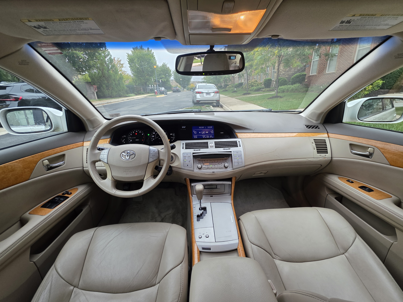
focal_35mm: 13
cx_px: 202
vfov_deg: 89.9
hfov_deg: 106.2
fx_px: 151
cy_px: 151
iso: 125
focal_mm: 2.2
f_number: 1.9
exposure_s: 1/120
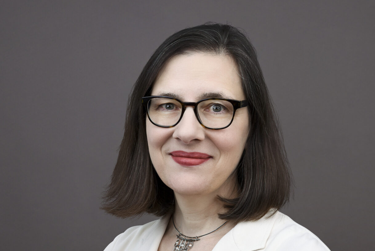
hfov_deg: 23.6
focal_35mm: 86
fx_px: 896
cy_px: 219
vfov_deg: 15.7
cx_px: 199
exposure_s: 1/160
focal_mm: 41
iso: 100
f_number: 8
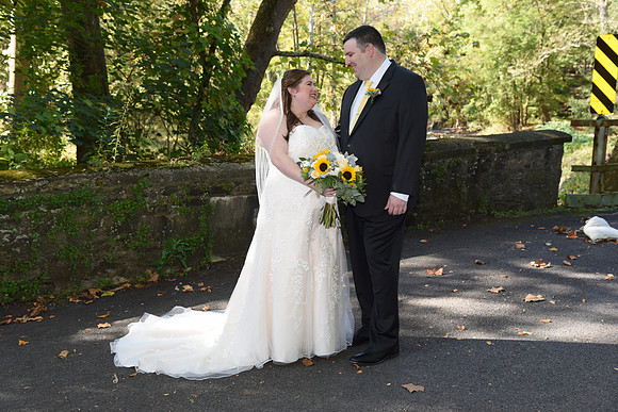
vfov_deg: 28.1
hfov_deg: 41.1
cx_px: 309
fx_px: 824
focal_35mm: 48
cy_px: 206
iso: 640
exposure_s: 1/200
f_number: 5.6
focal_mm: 48
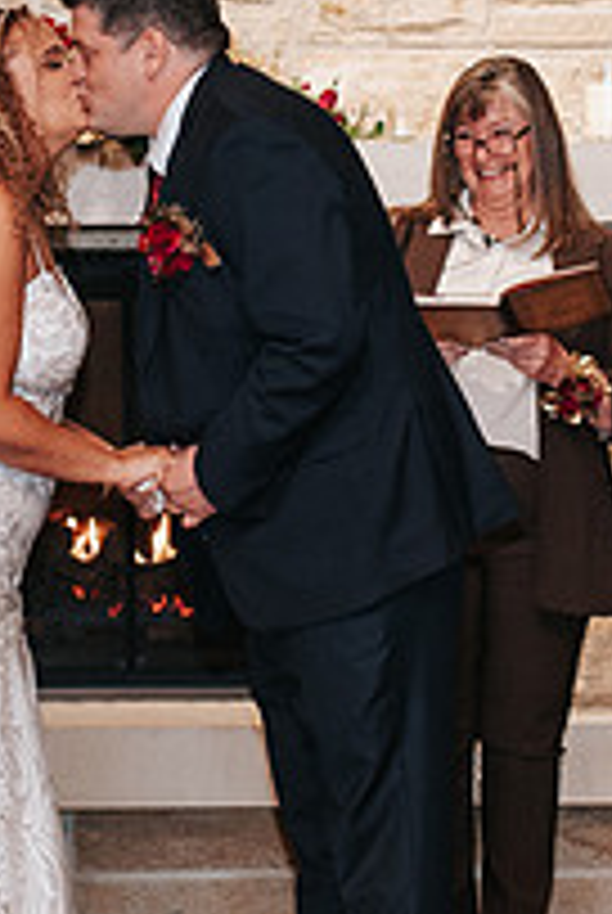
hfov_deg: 7.6
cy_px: 241
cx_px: 160
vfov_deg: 11.3
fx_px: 4625
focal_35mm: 182
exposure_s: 1/200
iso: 1000
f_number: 2.8
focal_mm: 35
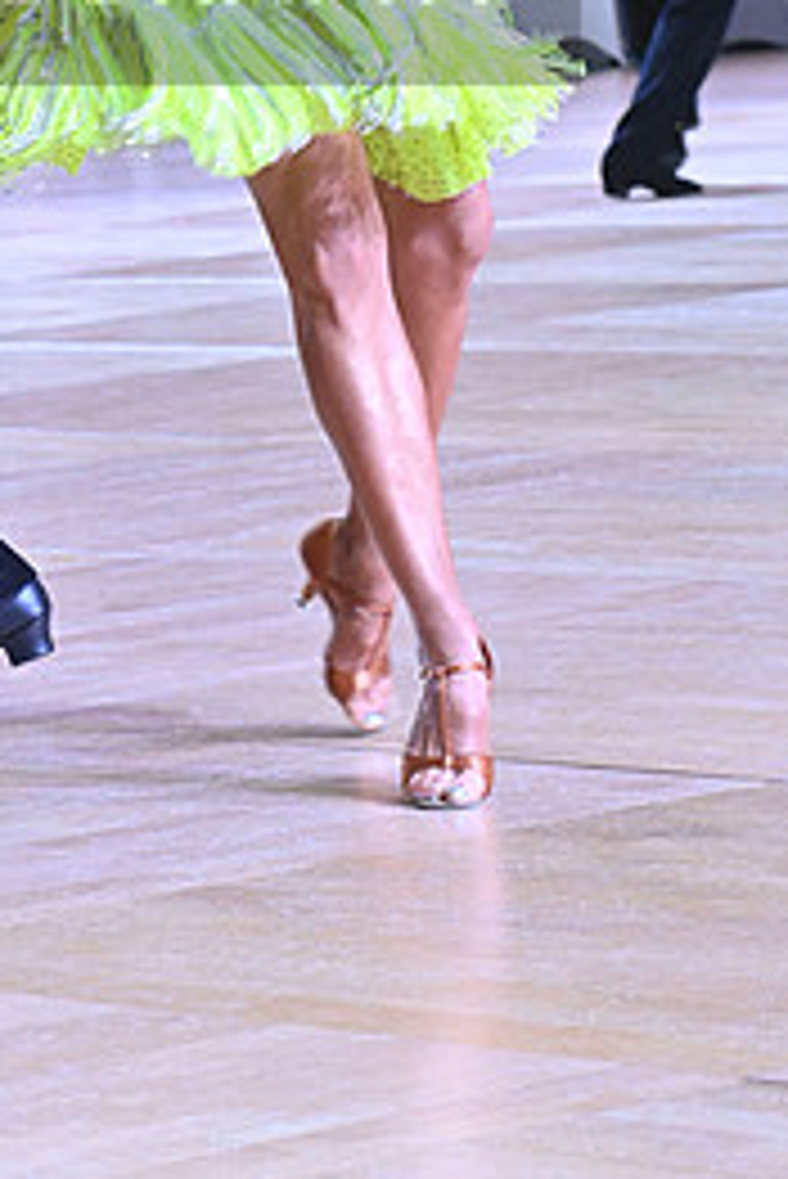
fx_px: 7246
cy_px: -63
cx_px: -38
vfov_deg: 9.2
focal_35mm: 221
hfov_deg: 6.2
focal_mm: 100
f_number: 6.3
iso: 4000
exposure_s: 1/400
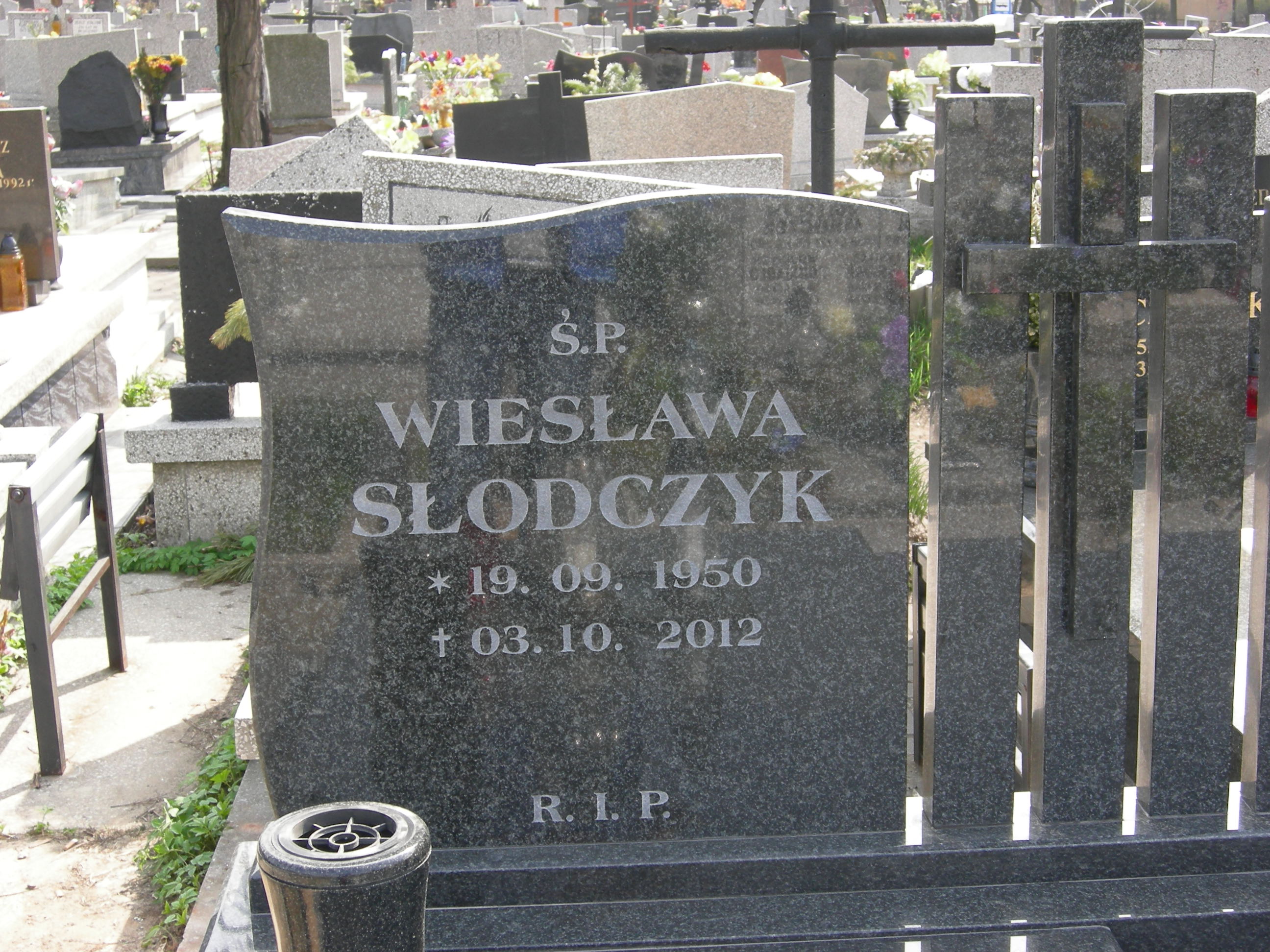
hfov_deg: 33.8
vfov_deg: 25.7
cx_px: 635
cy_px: 476
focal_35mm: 57
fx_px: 2091
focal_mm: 11.9
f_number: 4.7
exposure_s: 1/101
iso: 64
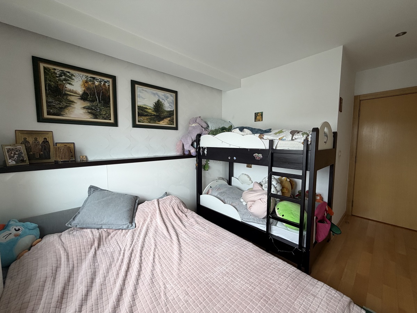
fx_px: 169
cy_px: 156
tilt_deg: -4.8
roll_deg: +0.8
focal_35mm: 14
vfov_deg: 85.7
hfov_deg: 102.1
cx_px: 208
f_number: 2.2
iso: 200
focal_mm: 2.22
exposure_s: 1/121
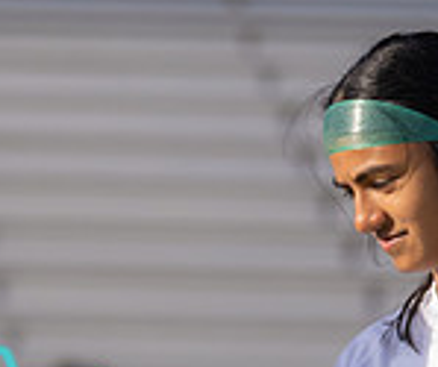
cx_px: -406
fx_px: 6554
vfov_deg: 3.2
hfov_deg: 3.8
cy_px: 423
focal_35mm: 496
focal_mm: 110
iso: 200
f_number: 2.8
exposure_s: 1/2500
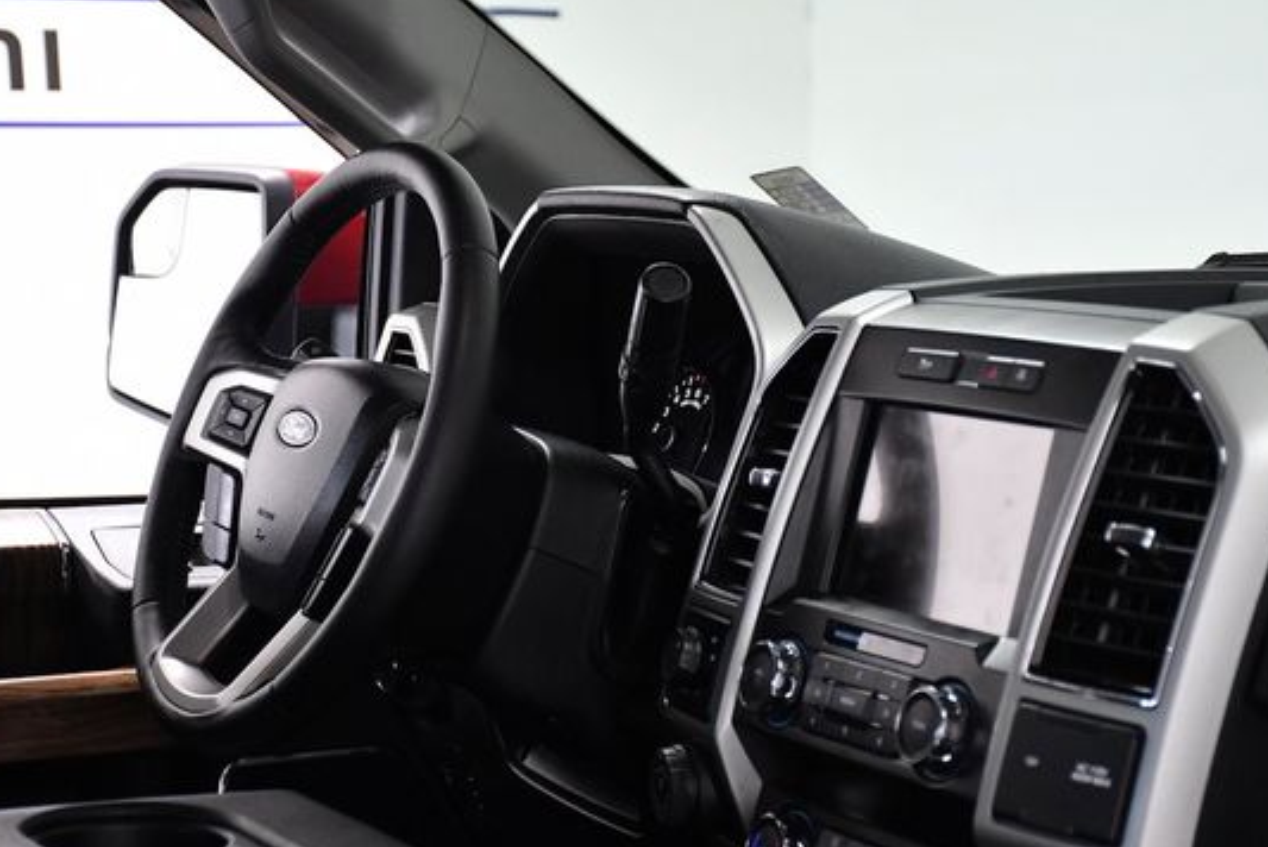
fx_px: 3172
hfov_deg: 22.6
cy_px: 487
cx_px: 654
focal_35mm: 90
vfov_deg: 15.2
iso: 2500
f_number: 4.8
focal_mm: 50
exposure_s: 1/200
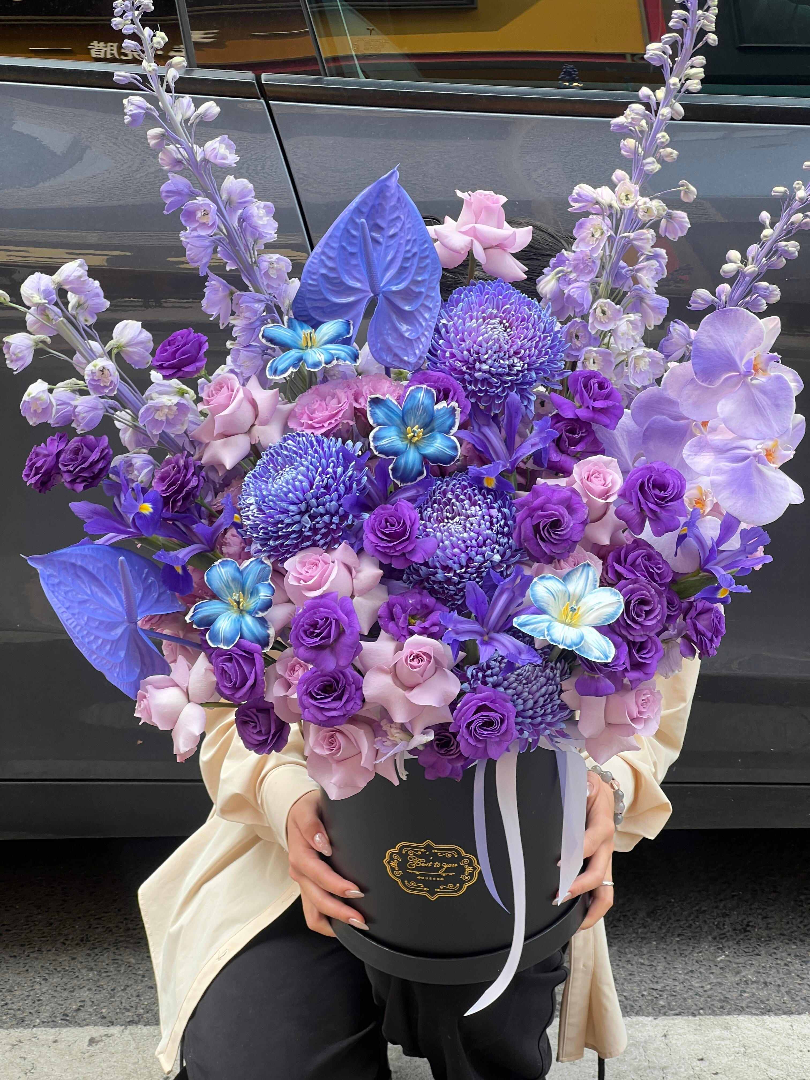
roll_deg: +1.2
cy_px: 540
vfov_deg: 25.3
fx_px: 2402
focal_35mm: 77
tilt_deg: -19.9
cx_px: 405
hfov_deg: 19.1
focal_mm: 9
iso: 32
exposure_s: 1/99
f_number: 2.8
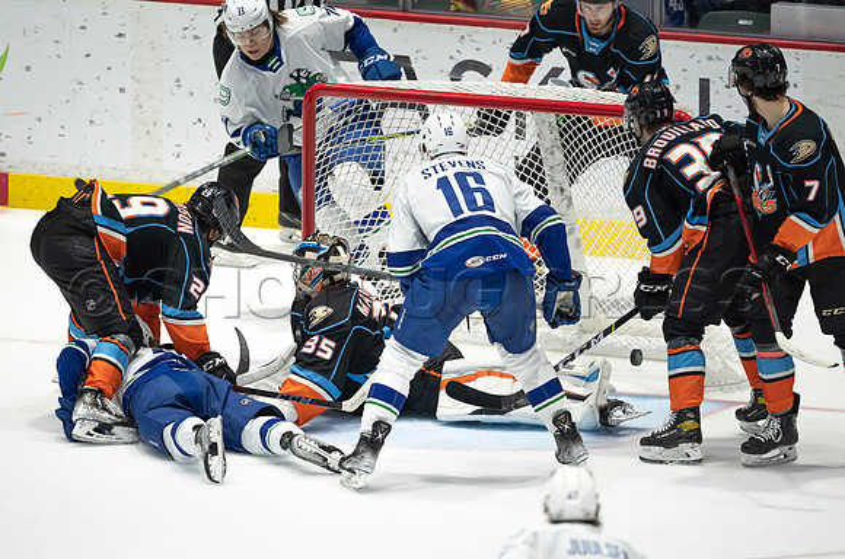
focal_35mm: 670
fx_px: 15697
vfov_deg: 2.0
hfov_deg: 3.1
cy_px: 299
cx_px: 396
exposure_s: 1/640
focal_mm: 600
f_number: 4
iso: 1600
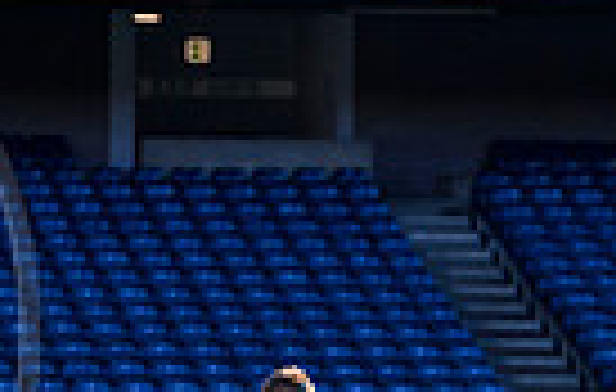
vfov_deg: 2.7
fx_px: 8449
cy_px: 199
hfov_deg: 4.1
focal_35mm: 501
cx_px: -448
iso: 500
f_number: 3.5
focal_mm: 104
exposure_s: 1/1600
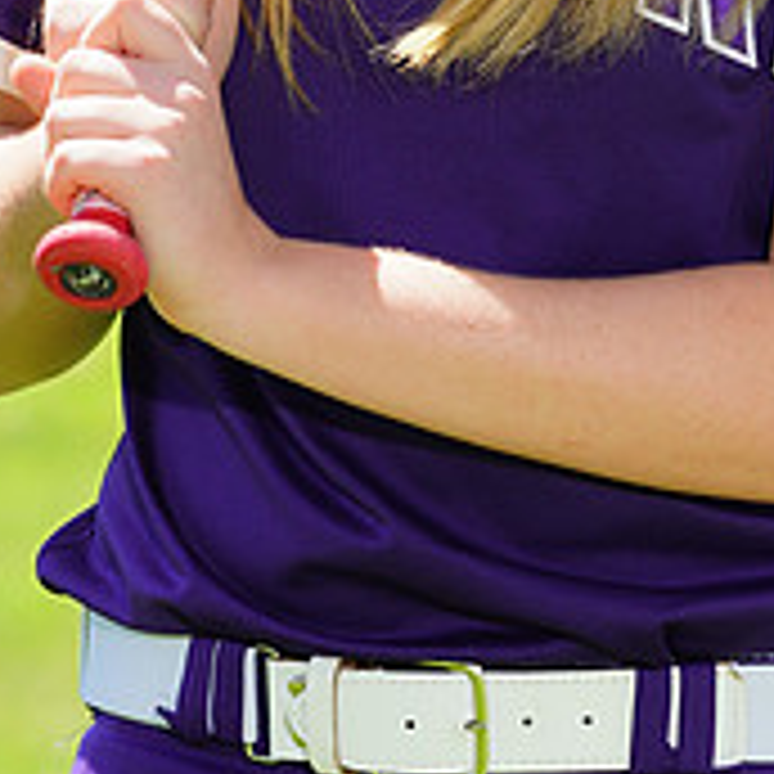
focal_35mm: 859
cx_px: 436
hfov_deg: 2.0
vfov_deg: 2.0
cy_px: -315
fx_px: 21730
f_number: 9
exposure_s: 1/200
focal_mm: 300
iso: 200
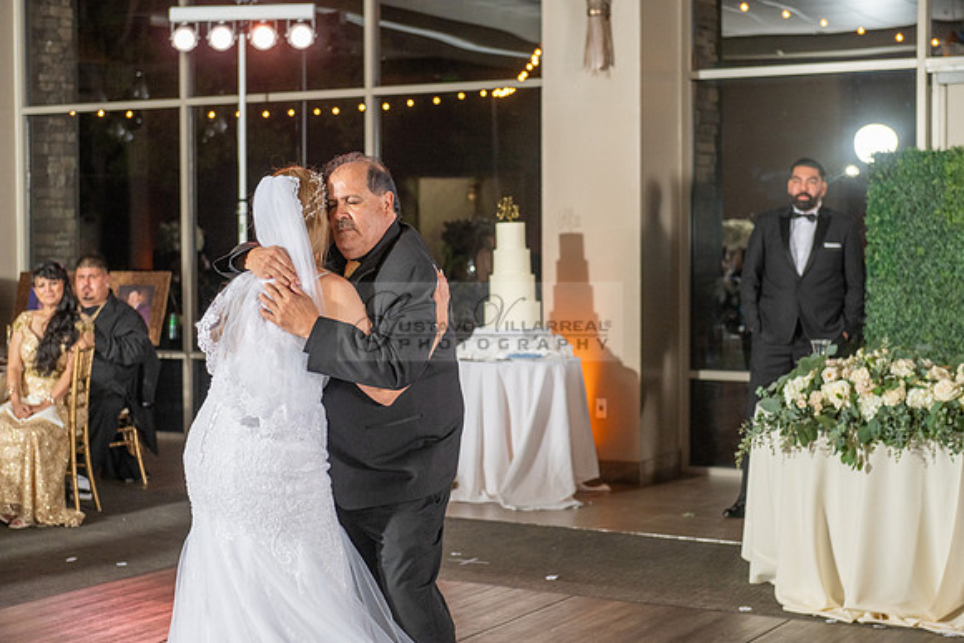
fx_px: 1661
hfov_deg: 32.4
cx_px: 482
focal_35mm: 62
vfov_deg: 21.9
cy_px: 322
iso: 800
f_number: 3.5
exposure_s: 1/160
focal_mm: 62
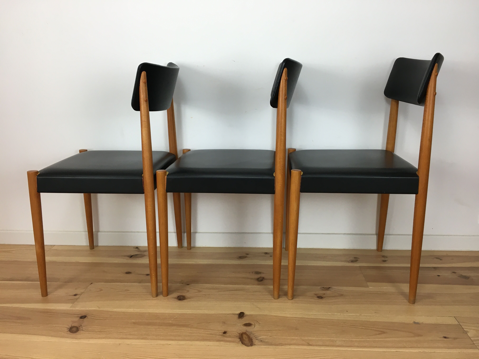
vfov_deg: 48.2
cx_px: 240
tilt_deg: -14.3
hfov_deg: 61.7
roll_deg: +1.5
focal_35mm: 29
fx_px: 401
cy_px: 180
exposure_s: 1/33
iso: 25
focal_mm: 4.15
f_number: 2.2
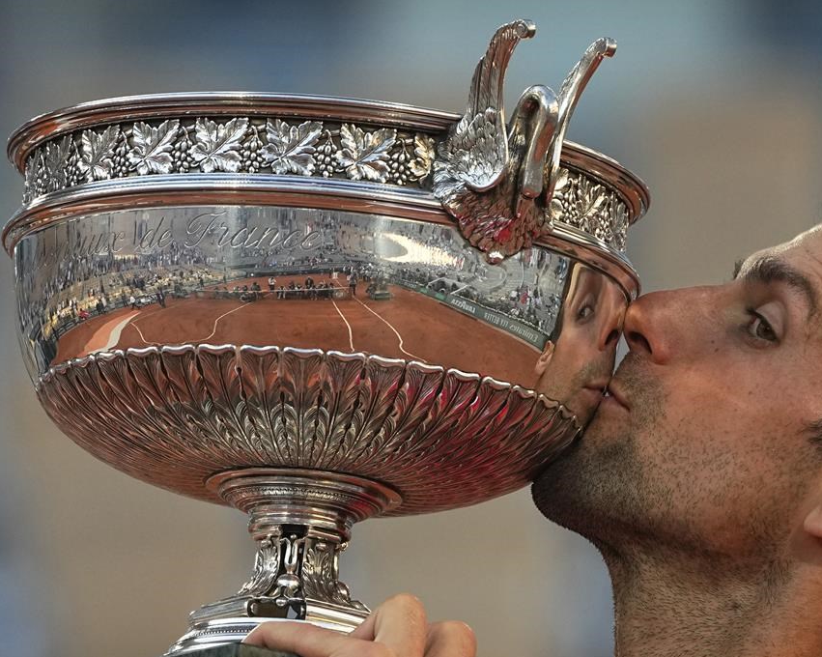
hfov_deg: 4.3
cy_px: 329
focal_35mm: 452
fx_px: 10991
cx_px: 478
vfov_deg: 3.4
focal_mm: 400
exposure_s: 1/1250
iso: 1250
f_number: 5.6
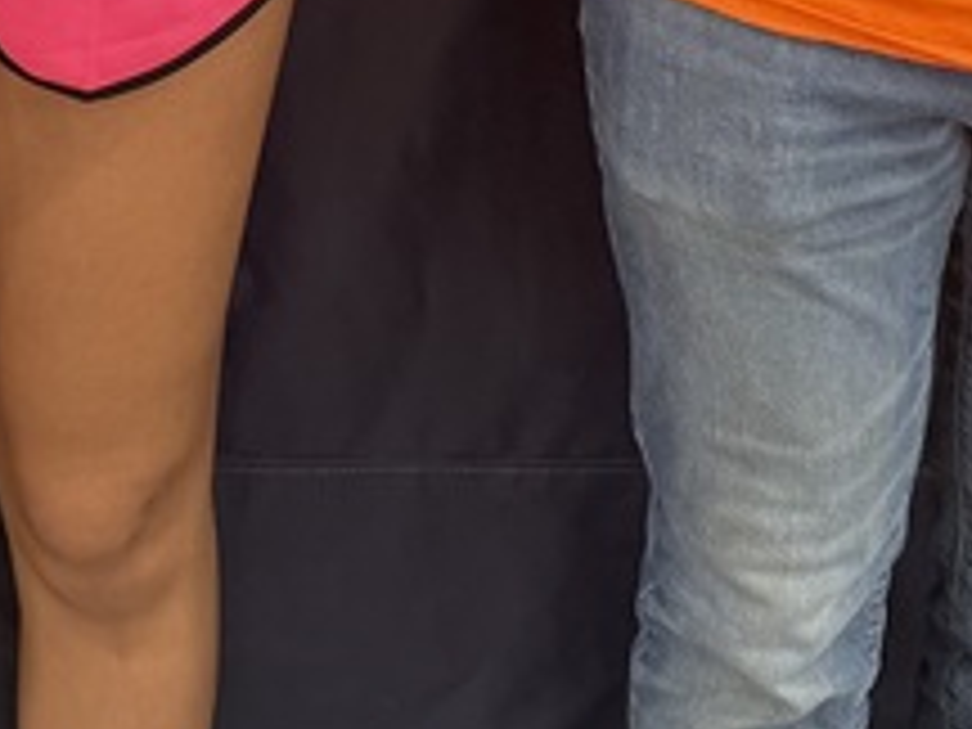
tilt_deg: -11.8
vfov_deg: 11.7
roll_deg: +0.8
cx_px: -63
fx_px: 3201
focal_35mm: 114
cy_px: -720
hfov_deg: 16.8
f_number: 1.78
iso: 200
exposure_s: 1/82
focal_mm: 6.76
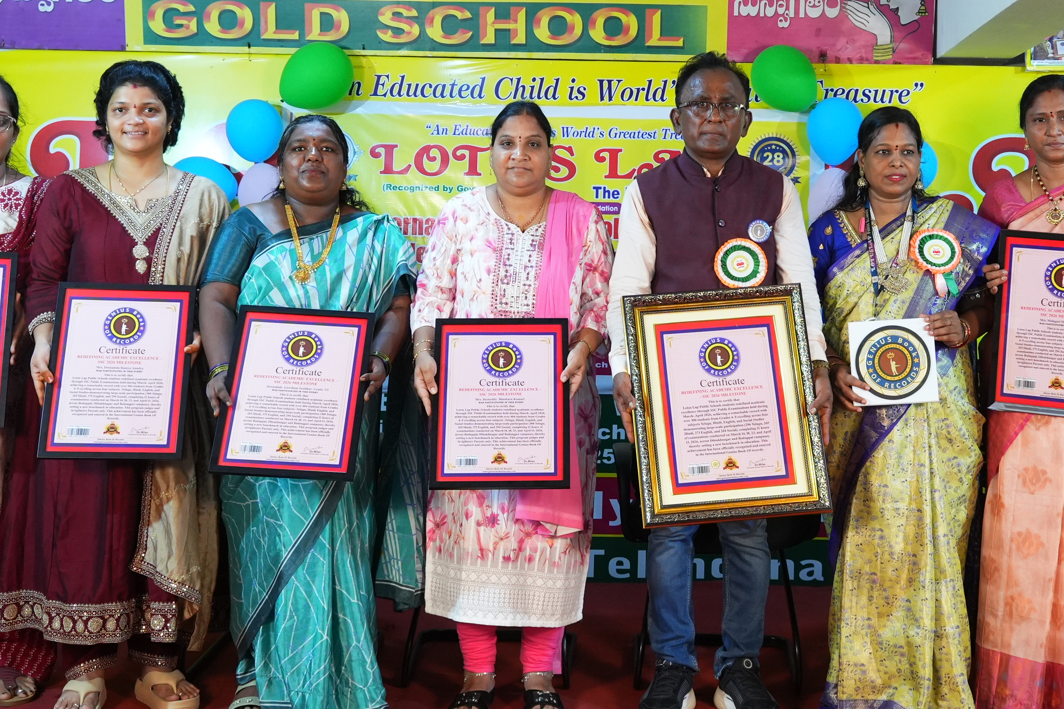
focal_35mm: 54
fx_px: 1596
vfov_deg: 24.9
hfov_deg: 36.7
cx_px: 666
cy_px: 236
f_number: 5
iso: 2000
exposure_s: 1/160
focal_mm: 24
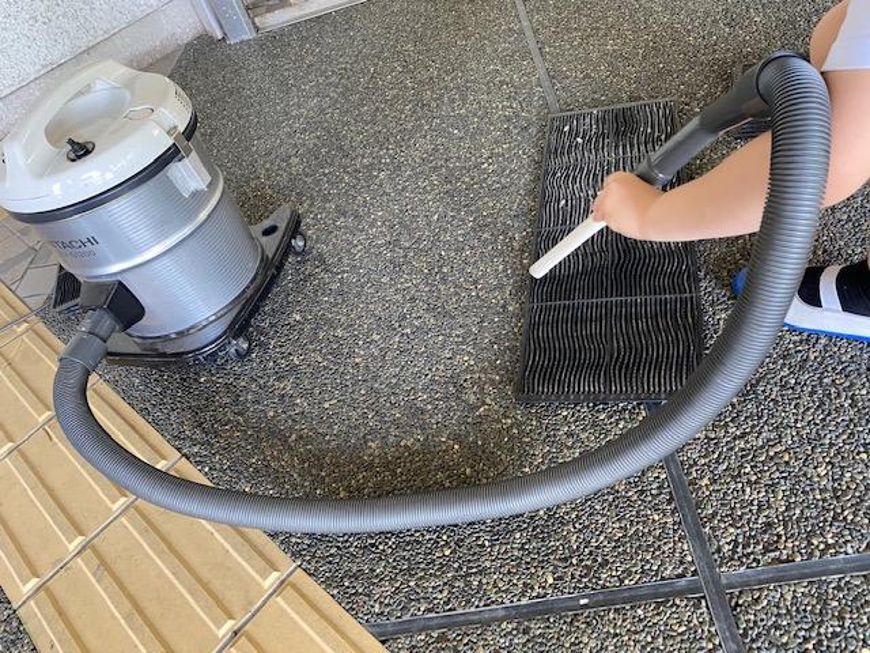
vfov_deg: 53.1
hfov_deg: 67.3
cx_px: 435
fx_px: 653
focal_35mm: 26
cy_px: 326
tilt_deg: -45.7
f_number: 1.8
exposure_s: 1/60
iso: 200
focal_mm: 4.2
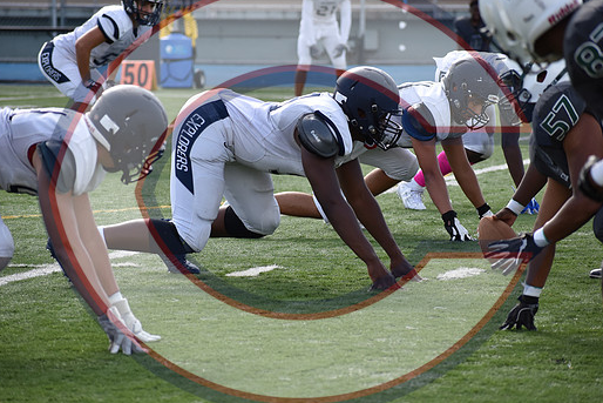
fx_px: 4399
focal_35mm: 263
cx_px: 294
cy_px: 192
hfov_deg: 7.8
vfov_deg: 5.2
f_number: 5
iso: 400
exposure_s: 1/1250
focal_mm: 155
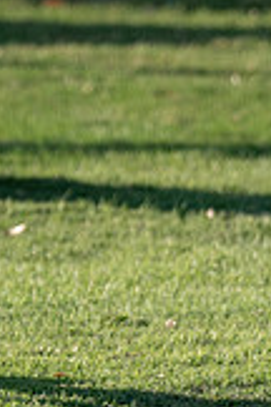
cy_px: -195
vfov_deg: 2.2
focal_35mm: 923
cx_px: -349
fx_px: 10421
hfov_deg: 1.5
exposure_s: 1/1000
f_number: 2.8
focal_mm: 125
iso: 100
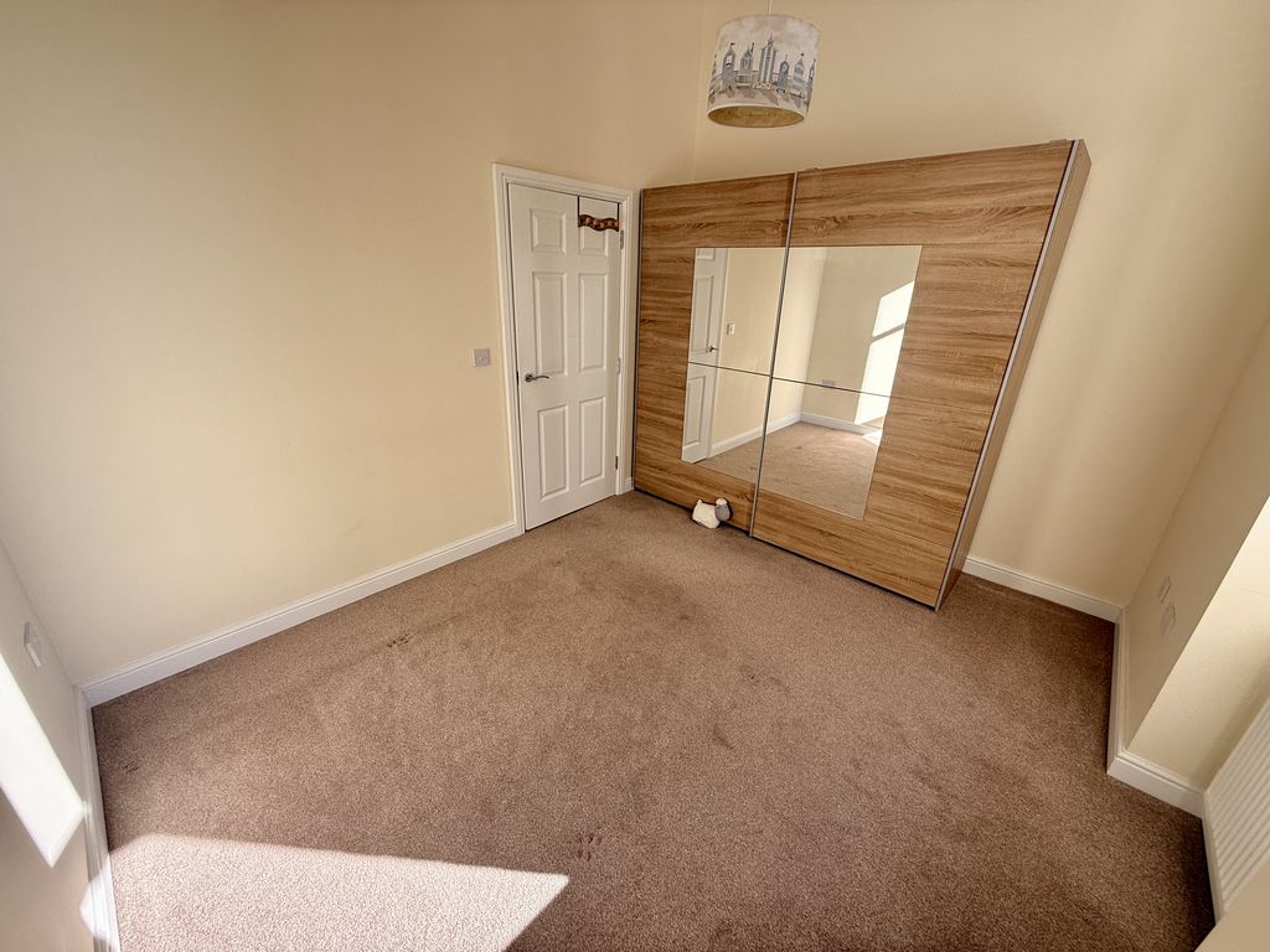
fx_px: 514
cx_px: 635
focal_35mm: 14
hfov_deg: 102.1
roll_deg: -1.3
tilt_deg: -21.4
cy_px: 476
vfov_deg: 85.7
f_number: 2.2
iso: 64
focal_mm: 2.22
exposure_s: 1/344
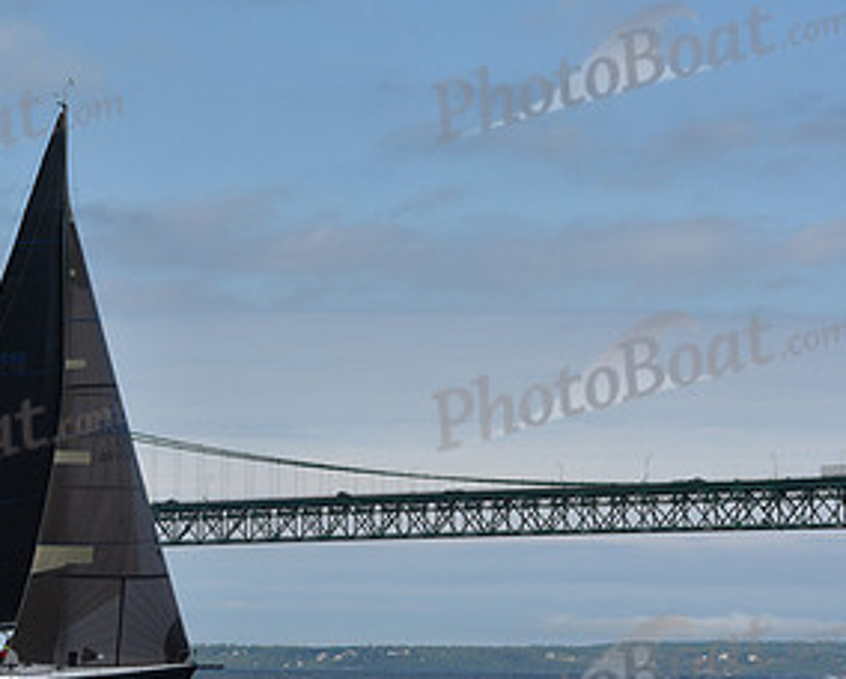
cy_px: 261
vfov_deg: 11.5
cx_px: 280
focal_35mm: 134
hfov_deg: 14.3
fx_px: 3360
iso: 250
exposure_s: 1/800
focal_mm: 70
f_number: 10
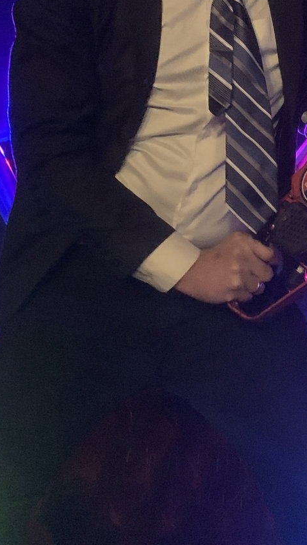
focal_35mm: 67
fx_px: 969
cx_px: 287
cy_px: 134
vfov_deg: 30.9
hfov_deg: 17.7
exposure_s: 1/16
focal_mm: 4.25
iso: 1000
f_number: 1.8
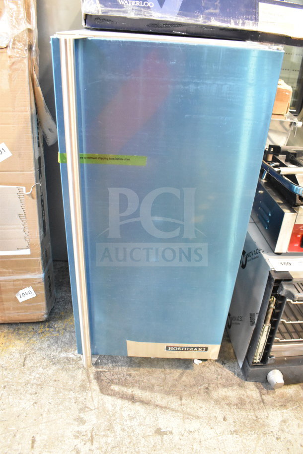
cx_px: 152
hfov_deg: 47.9
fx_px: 341
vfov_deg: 67.4
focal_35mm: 27
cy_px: 227
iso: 6400
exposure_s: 1/125
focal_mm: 18
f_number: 5.6
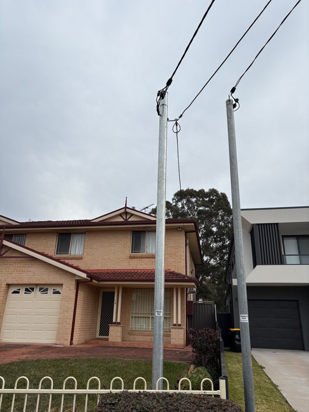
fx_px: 309
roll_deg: -0.8
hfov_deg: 53.1
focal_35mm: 26
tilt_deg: +20.8
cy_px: 206
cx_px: 154
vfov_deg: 67.3
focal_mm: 5.96
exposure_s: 1/4950
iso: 50
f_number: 1.6
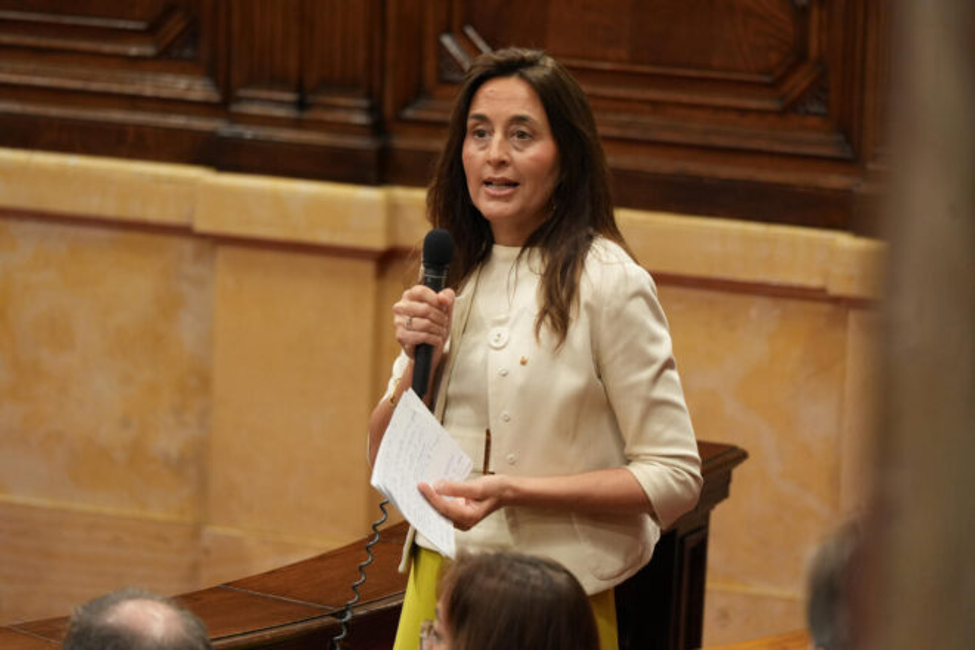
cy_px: 325
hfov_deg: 10.3
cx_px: 488
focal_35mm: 200
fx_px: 5416
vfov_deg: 6.9
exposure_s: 1/125
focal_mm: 200
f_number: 4.5
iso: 2500
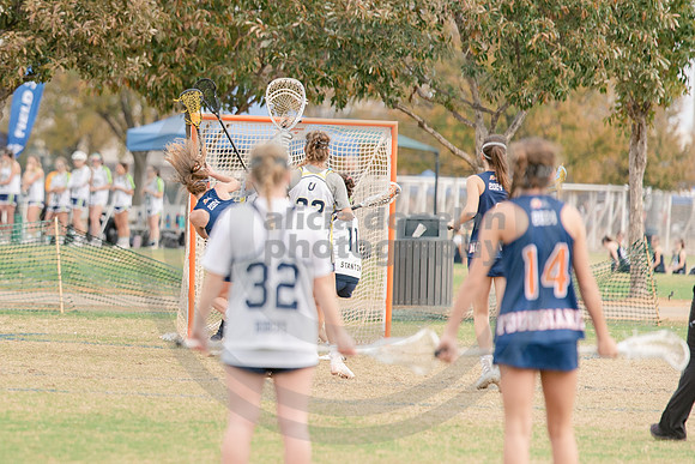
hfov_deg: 5.0
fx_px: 7926
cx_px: -18
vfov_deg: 3.4
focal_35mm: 410
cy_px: 196
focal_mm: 200
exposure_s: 1/1250
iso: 250
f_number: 2.8
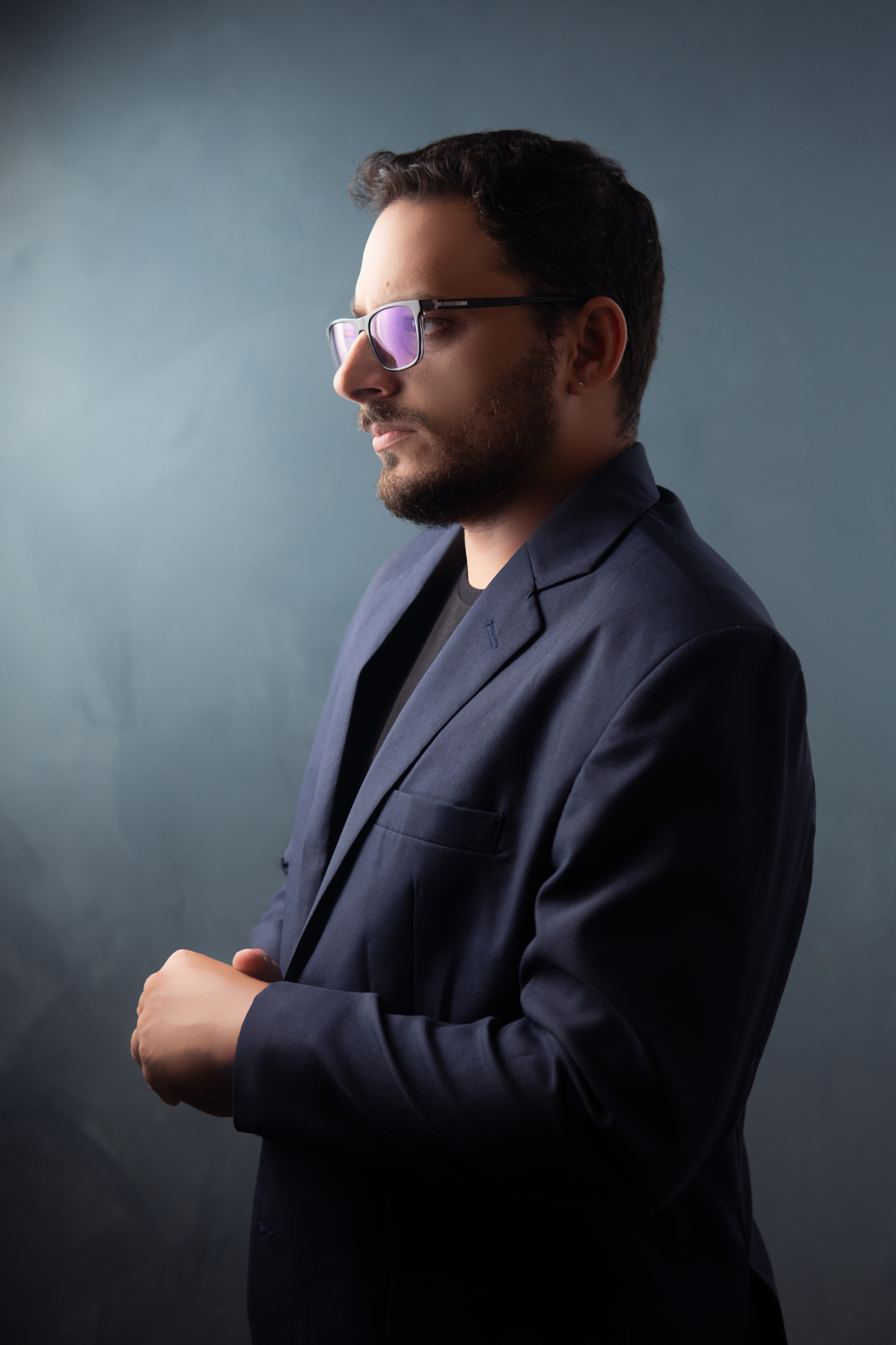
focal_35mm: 45
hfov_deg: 29.9
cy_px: 672
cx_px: 448
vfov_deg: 43.6
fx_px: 1680
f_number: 2.2
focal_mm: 30
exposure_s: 1/100
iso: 200
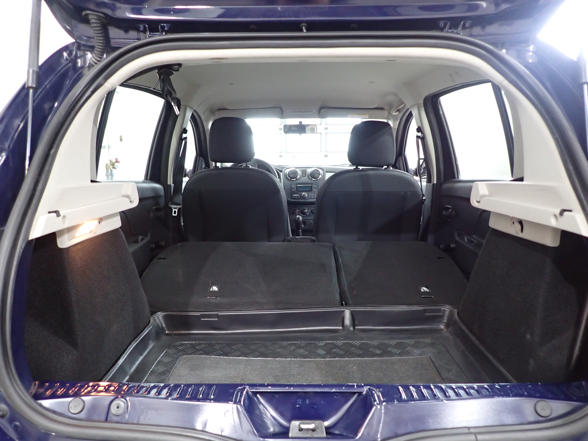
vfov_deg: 54.9
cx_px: 294
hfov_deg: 69.4
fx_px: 425
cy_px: 220
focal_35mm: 25
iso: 400
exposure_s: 1/30
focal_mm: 4.5
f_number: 2
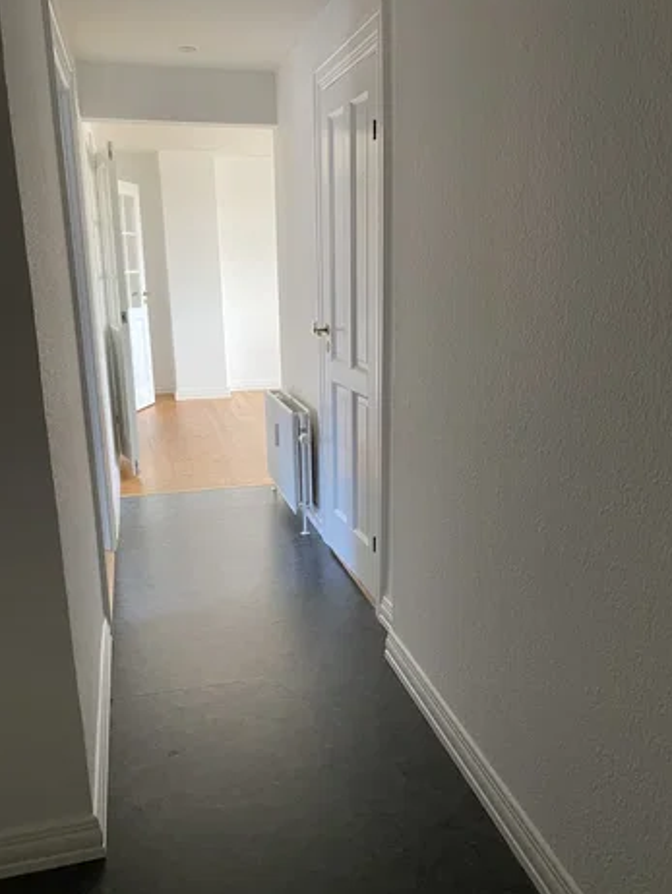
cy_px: 491
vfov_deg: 59.8
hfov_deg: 46.8
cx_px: 356
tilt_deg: -14.7
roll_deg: +0.8
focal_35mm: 30
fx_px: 776
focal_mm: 4.25
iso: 200
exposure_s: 1/60
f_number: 1.8
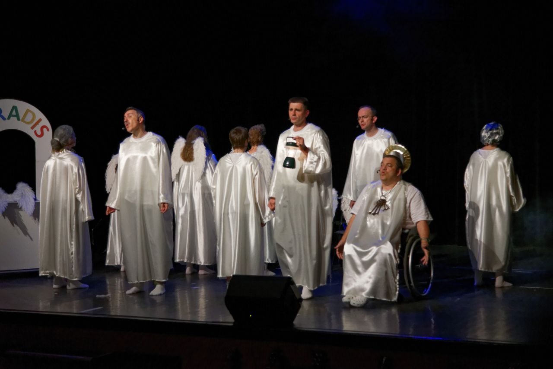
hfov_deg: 30.5
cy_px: 184
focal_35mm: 66
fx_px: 1014
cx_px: 276
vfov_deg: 20.6
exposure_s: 1/320
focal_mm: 66
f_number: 4
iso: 3200
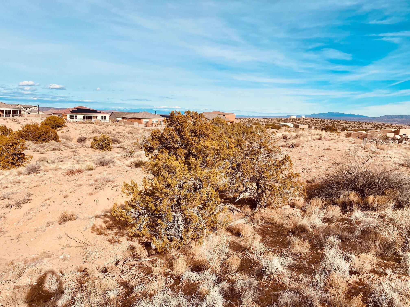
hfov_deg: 67.3
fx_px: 308
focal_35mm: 26
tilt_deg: -8.2
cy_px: 154
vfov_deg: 53.1
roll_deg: -1.2
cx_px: 205
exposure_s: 1/4274
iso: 32
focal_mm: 4.25
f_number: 1.8
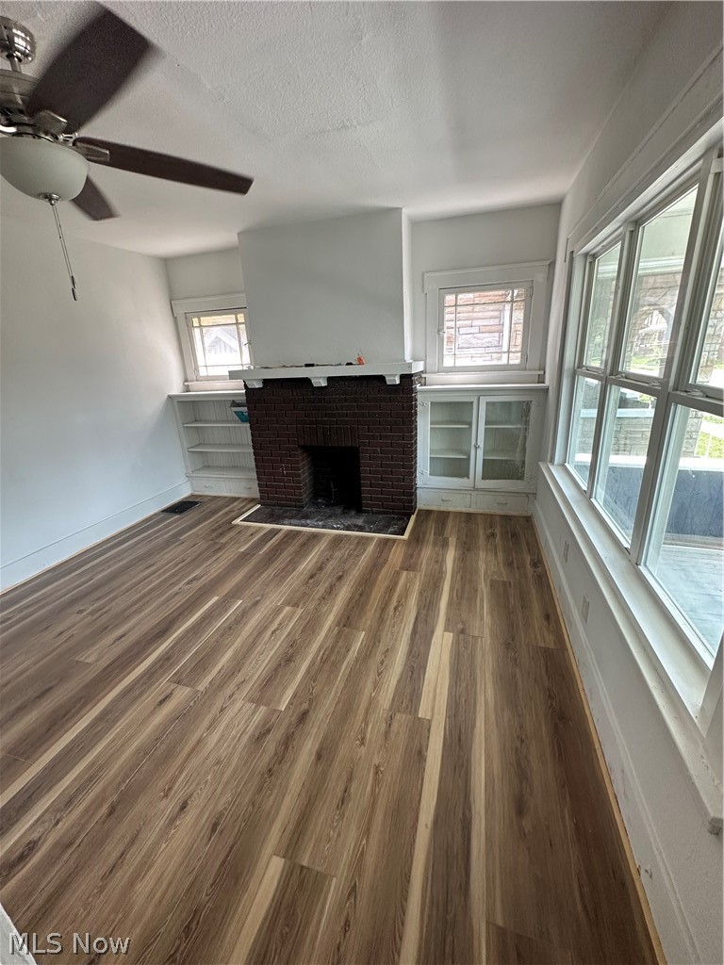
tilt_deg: -19.3
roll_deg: +3.3
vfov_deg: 102.1
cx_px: 362
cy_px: 482
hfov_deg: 85.7
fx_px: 390
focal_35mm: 14
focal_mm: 2.22
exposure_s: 1/99
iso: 125
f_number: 2.2
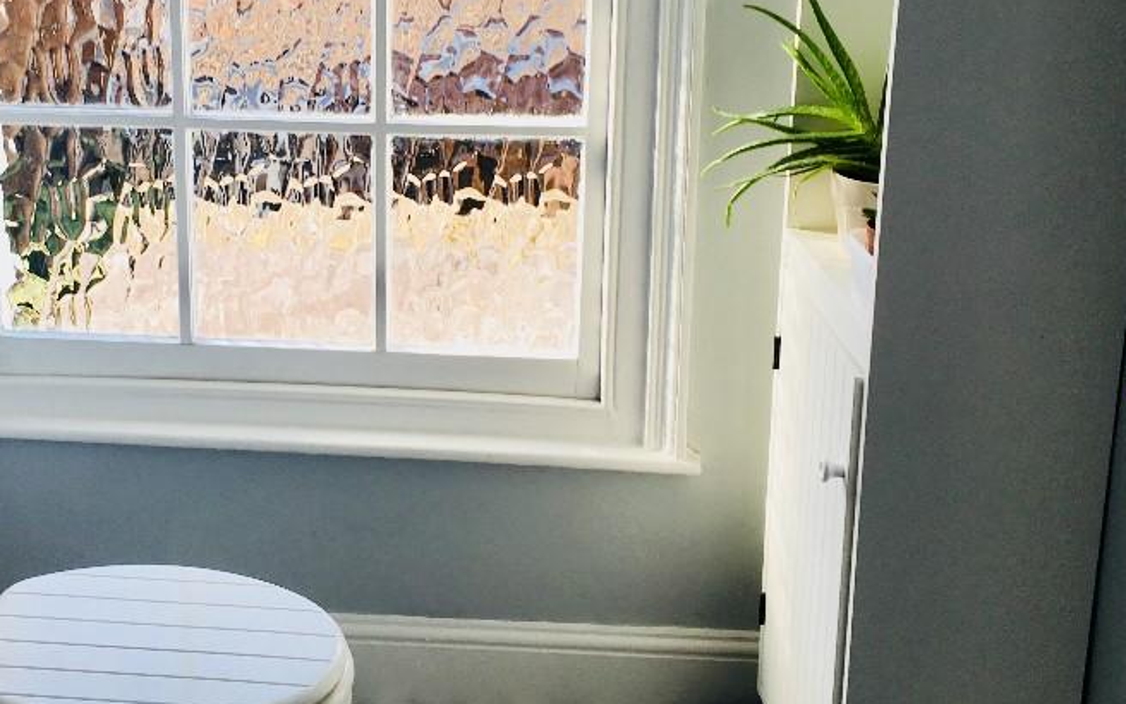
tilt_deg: -15.0
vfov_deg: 26.5
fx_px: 1473
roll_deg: +0.9
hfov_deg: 41.1
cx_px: 343
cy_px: 160
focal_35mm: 48
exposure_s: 1/115
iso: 25
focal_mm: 4.15
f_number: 2.2
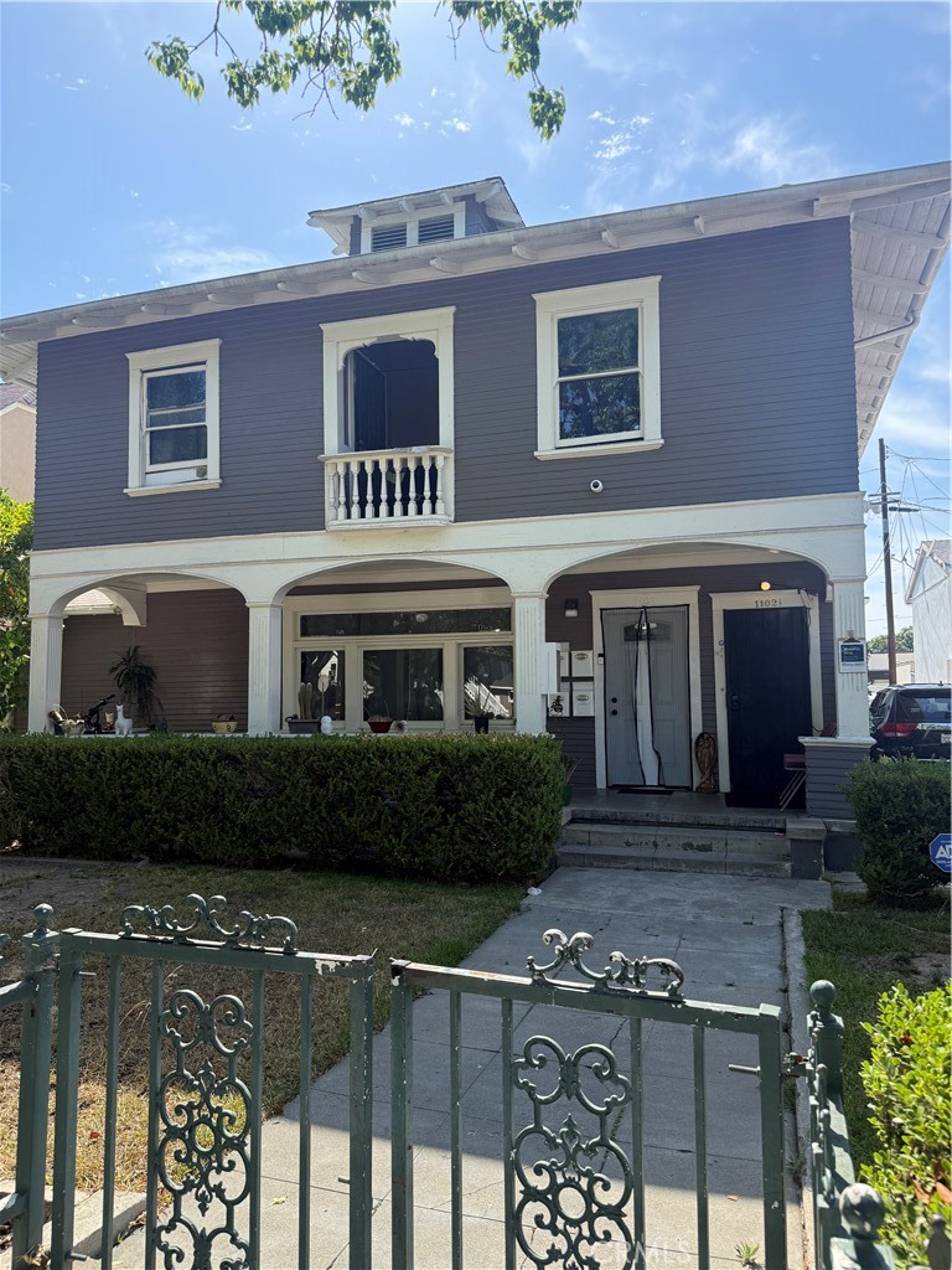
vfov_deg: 71.6
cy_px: 635
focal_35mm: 24
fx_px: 880
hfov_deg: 56.8
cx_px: 476
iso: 100
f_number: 1.78
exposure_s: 1/1855
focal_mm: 6.76
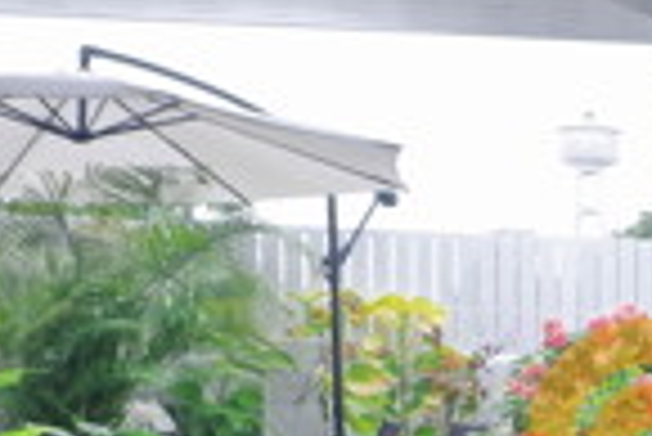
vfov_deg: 13.7
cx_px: 1061
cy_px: 440
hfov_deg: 17.8
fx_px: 1795
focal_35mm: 99
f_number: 5.6
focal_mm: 16
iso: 400
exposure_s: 1/450
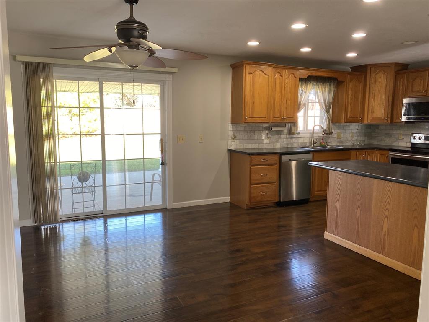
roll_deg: +0.1
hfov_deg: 67.3
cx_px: 214
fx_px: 322
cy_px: 161
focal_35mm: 26
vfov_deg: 53.1
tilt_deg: -6.2
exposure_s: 1/120
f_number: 1.8
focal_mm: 4.25
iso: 80
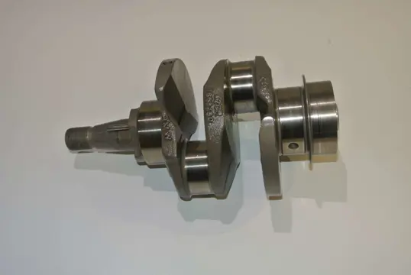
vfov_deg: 30.6
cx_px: 206
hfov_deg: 44.5
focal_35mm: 44
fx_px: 503
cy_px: 138
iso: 200
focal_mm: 16.3
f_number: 4.2
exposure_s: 1/60
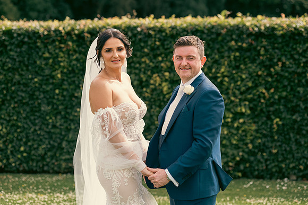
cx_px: 154
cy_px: 102
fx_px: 856
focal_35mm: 100
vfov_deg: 13.7
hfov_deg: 20.4
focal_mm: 100
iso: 100
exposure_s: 1/250
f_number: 3.5
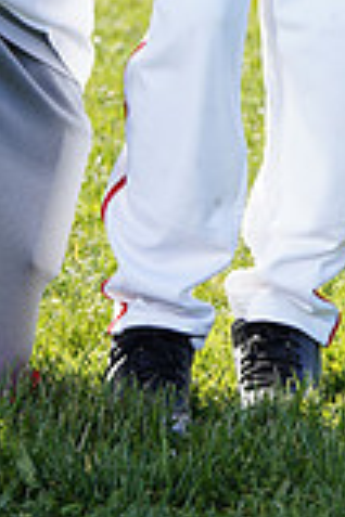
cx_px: 54
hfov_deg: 3.7
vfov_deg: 5.5
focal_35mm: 372
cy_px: -371
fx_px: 5347
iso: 100
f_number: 5
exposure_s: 1/250
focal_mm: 102
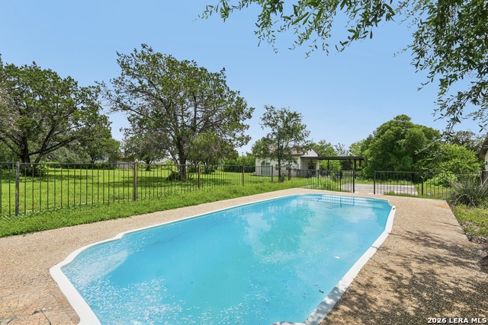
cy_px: 162
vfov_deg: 73.8
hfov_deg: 96.7
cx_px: 244
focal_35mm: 16
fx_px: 217
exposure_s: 1/800
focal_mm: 16
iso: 400
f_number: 8
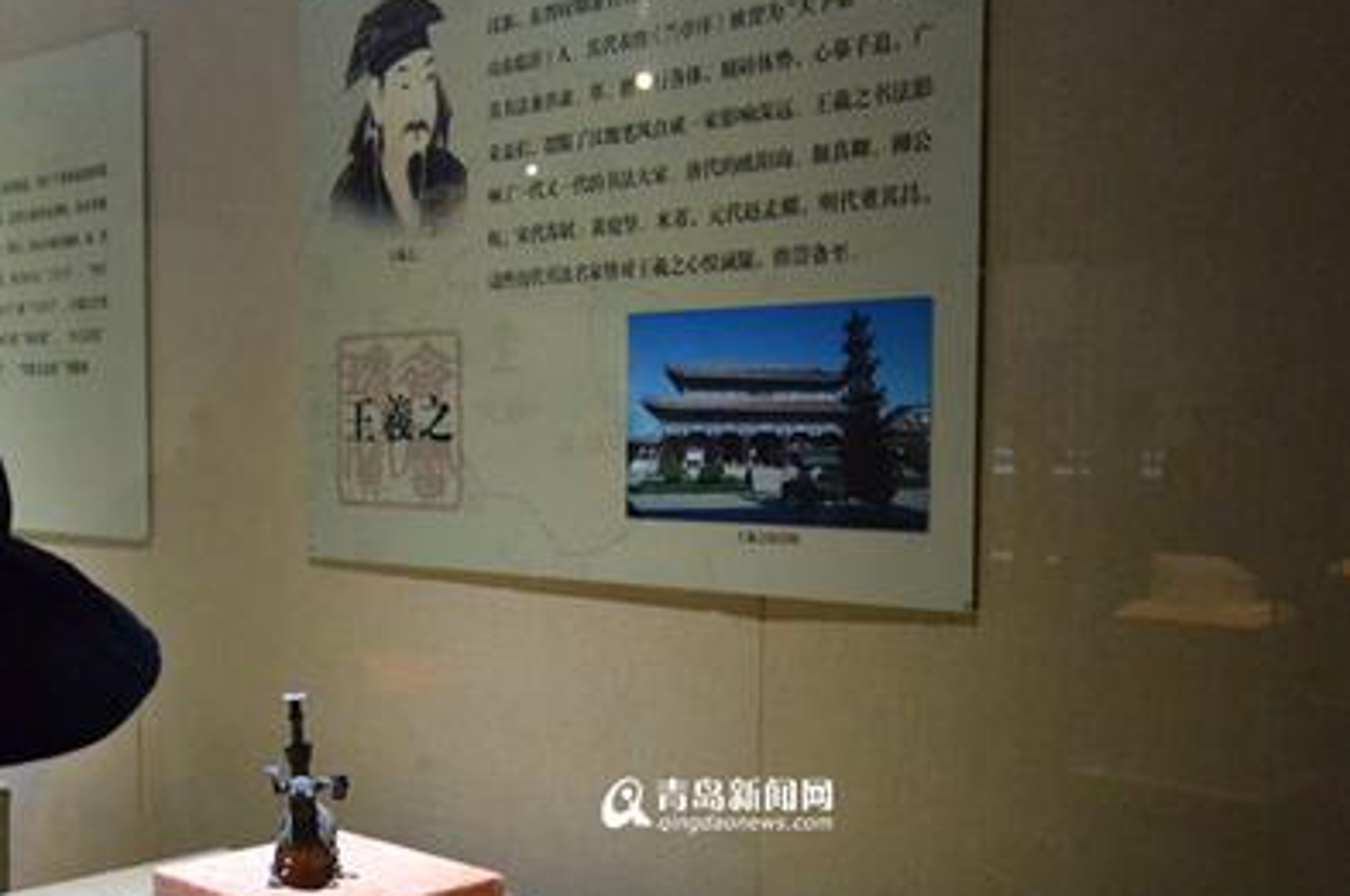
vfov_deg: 30.4
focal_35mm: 44
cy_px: 518
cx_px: 354
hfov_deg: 43.3
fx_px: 1648
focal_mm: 18
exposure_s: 1/400
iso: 3200
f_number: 3.5
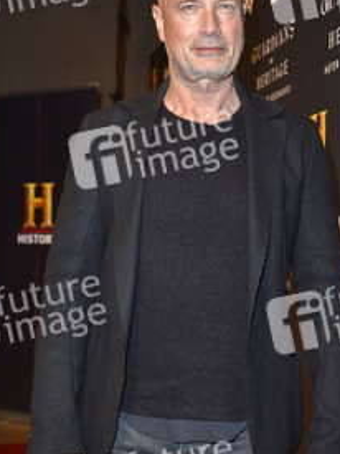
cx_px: 201
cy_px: 233
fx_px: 878
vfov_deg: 29.0
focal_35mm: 67
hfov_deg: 21.9
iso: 640
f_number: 5.6
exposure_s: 1/125
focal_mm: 48
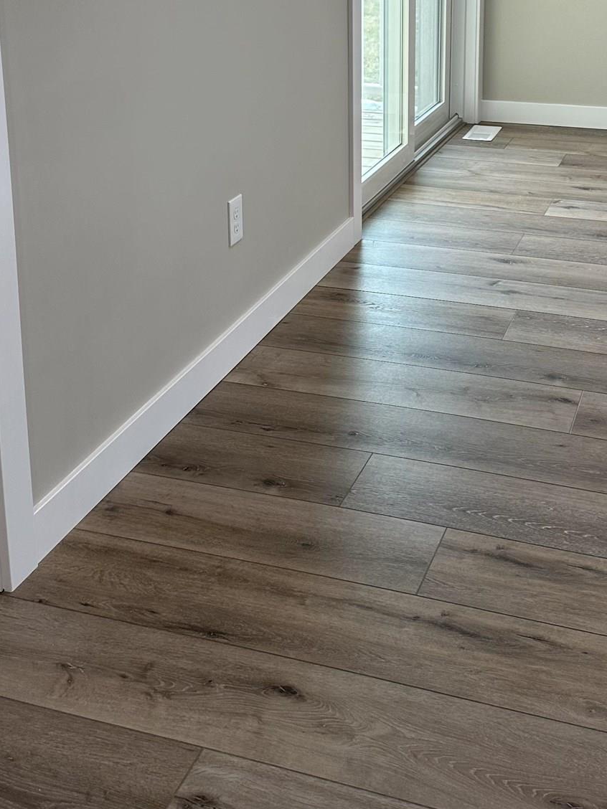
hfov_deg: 29.6
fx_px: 1146
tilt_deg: -13.5
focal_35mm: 49
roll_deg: -2.1
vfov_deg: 36.8
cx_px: 366
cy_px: 103
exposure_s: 1/120
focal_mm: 6.86
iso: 125
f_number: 1.78
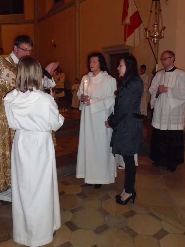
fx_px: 221
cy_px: 100
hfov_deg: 45.4
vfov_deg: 58.0
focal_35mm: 31
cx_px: 91
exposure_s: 1/60
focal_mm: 4.7
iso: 200
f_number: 2.8
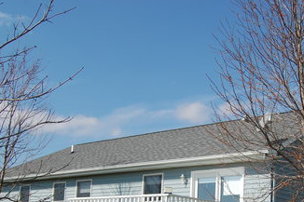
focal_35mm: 53
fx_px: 447
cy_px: 181
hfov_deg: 37.0
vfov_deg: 24.8
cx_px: 213
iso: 200
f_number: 10
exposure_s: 1/400
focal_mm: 18
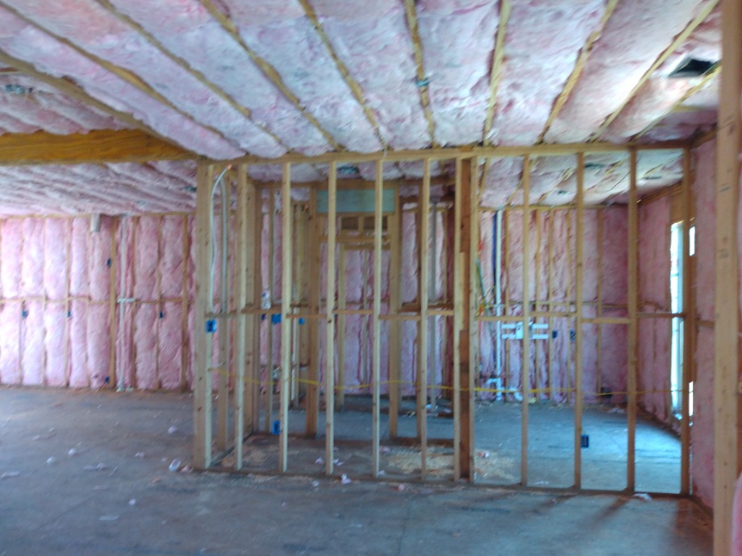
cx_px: 371
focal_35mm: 20
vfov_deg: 66.0
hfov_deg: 81.7
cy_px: 278
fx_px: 429
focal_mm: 3.54
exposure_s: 1/30
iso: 238
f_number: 2
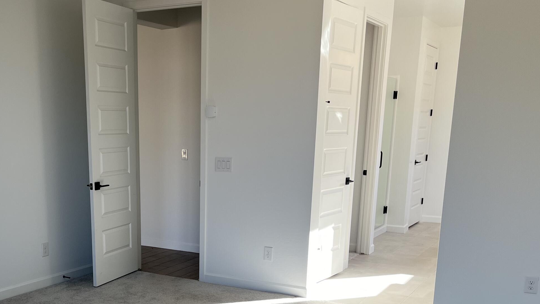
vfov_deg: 26.1
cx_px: 180
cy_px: 283
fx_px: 630
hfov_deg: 45.7
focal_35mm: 44
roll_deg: +0.4
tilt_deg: -15.0
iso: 40
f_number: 1.6
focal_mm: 5.1
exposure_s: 1/169
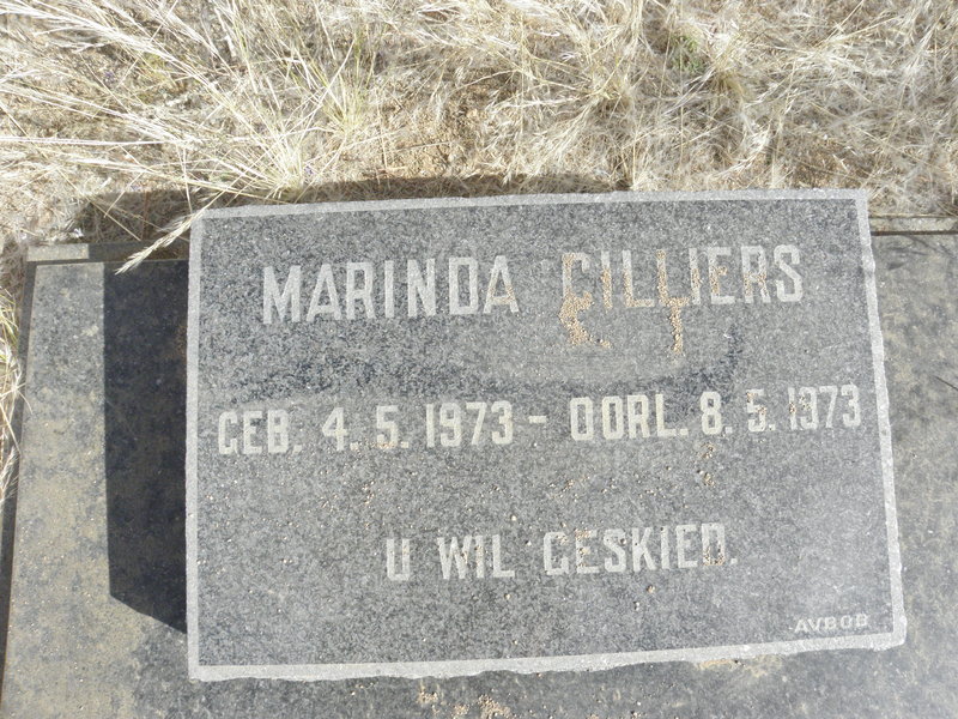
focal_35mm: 26
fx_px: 720
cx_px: 479
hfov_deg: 67.3
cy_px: 360
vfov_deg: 53.1
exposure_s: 1/500
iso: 200
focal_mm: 4.6
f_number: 6.3
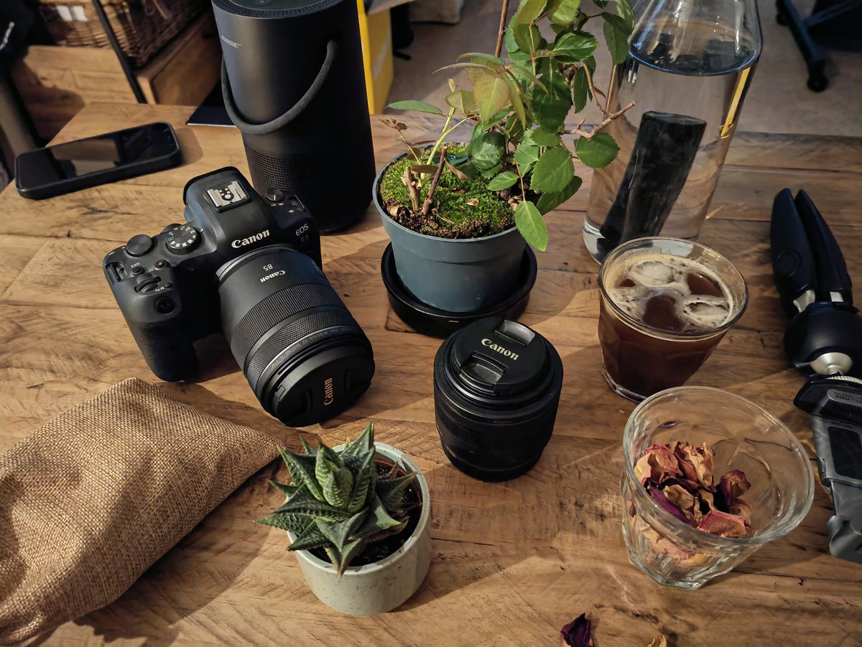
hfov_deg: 65.3
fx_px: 672
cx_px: 431
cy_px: 324
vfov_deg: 51.4
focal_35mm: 27
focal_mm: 5.53
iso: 6400
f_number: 1.8
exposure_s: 1/16.7
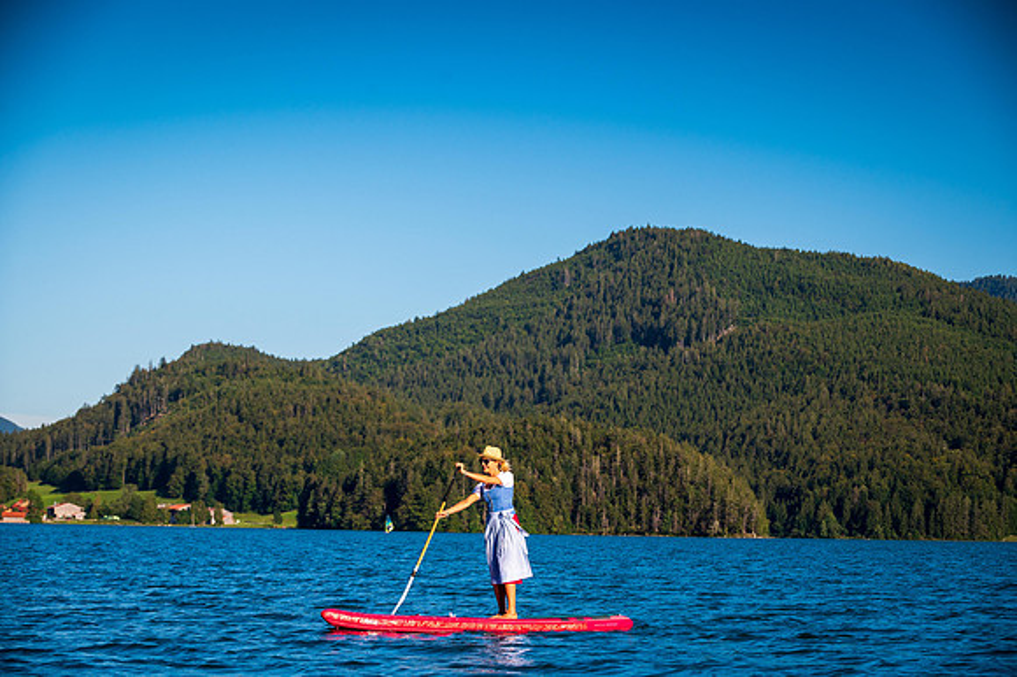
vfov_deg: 13.9
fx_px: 2767
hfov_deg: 20.8
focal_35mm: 98
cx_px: 508
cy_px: 338
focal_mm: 98
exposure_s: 1/640
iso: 125
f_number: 6.3
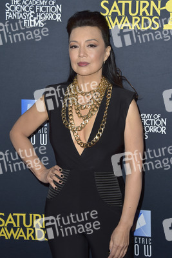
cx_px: 86
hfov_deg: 20.9
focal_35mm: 65
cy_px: 129
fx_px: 465
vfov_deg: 30.9
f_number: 6.3
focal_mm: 65
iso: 250
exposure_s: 1/250
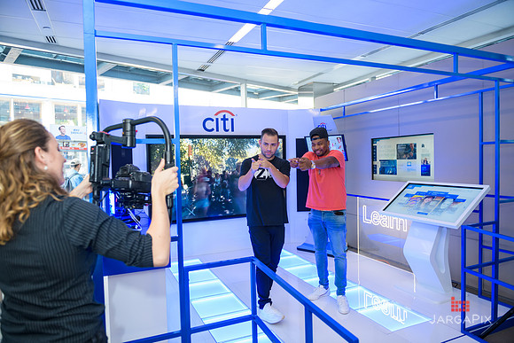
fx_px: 343
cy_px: 172
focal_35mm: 24
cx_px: 257
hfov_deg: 73.7
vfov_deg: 53.2
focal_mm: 24
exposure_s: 1/125
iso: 400
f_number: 3.2
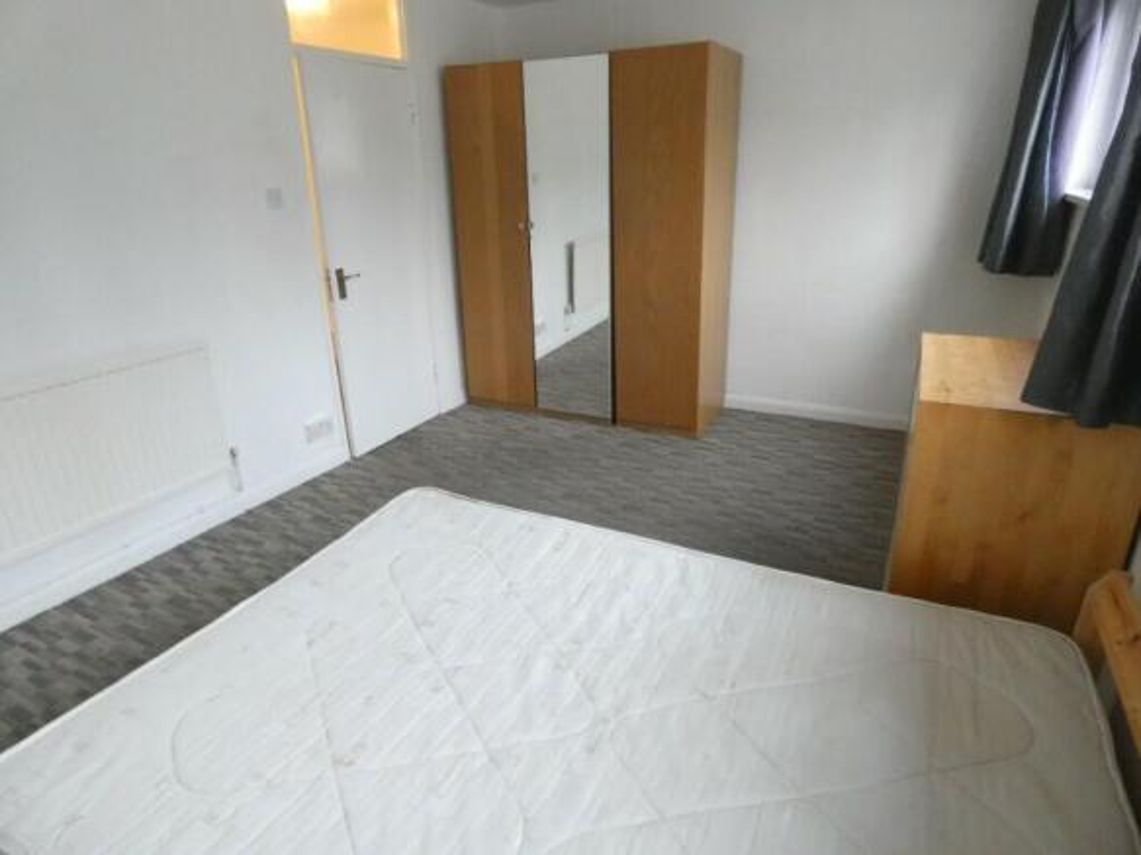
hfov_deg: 81.8
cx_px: 570
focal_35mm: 20
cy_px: 428
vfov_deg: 66.0
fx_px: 659
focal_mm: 3.6
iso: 800
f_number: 2.8
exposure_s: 1/30
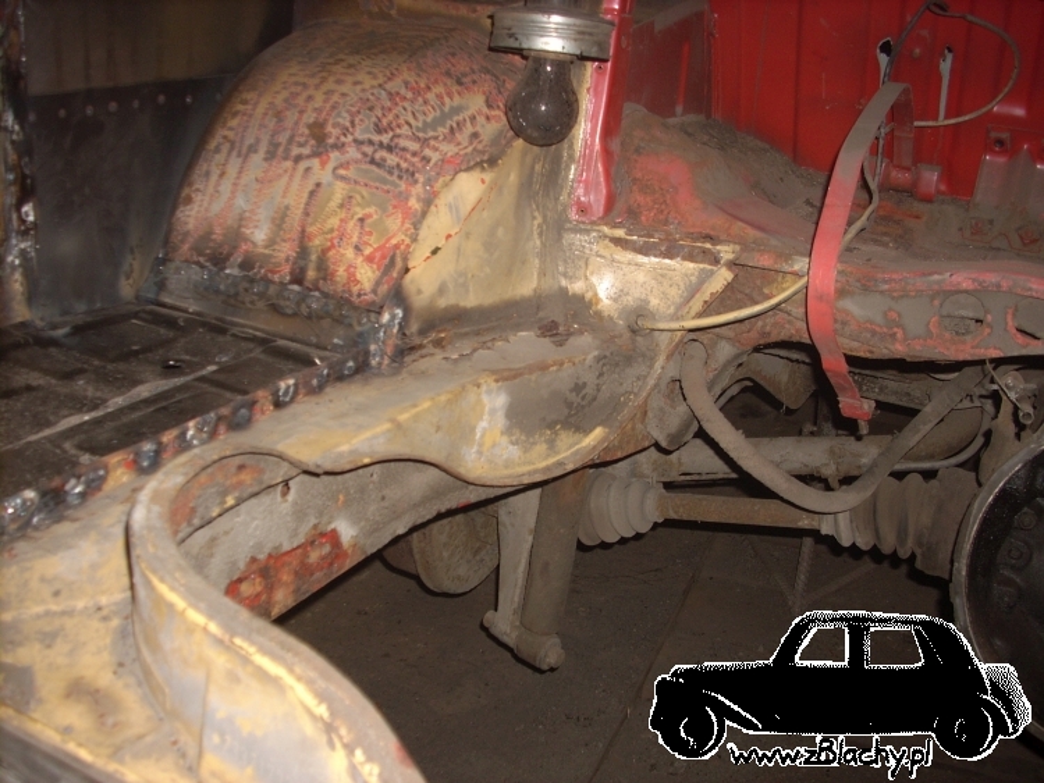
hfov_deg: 50.1
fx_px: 1116
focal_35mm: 37
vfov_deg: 38.7
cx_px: 522
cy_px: 392
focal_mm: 6.2
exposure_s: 1/60
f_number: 2.8
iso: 64
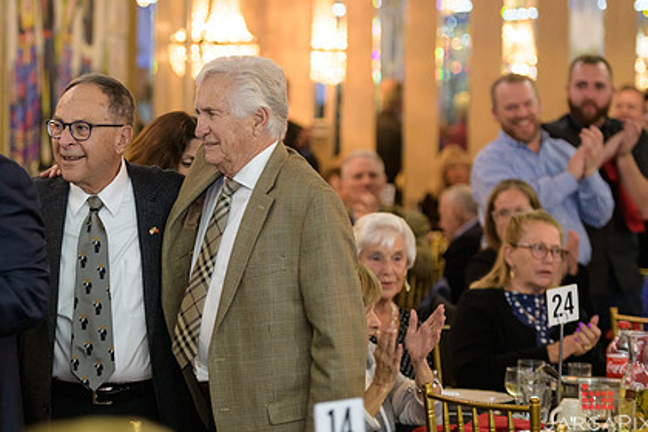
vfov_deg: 9.7
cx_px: 244
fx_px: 2538
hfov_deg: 14.5
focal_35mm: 141
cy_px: 166
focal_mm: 102
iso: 1000
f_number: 3.2
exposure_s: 1/125
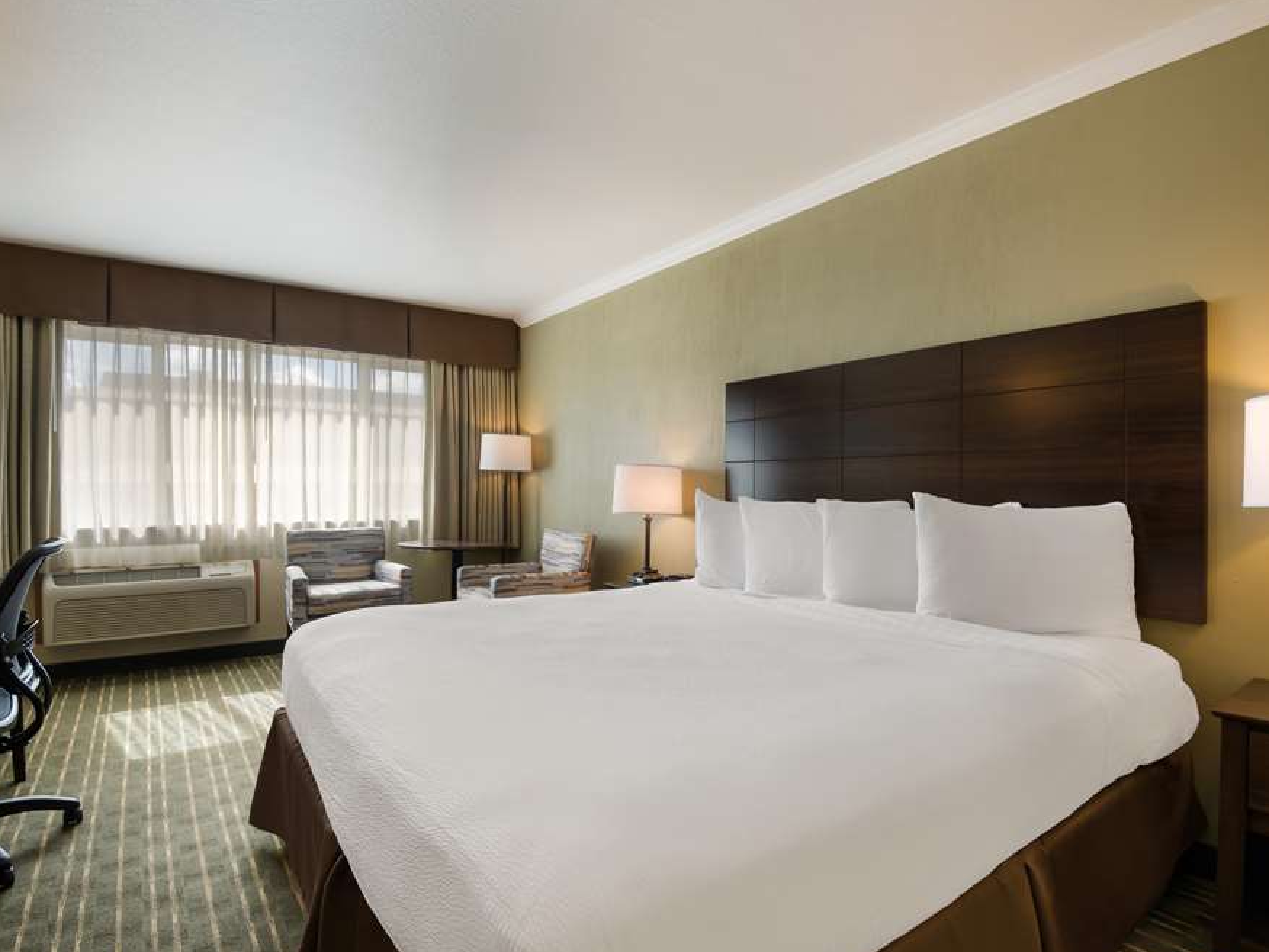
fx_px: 660
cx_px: 660
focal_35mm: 18
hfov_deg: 87.7
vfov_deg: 71.6
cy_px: 486
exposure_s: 1/3
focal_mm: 16
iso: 320
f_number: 7.1
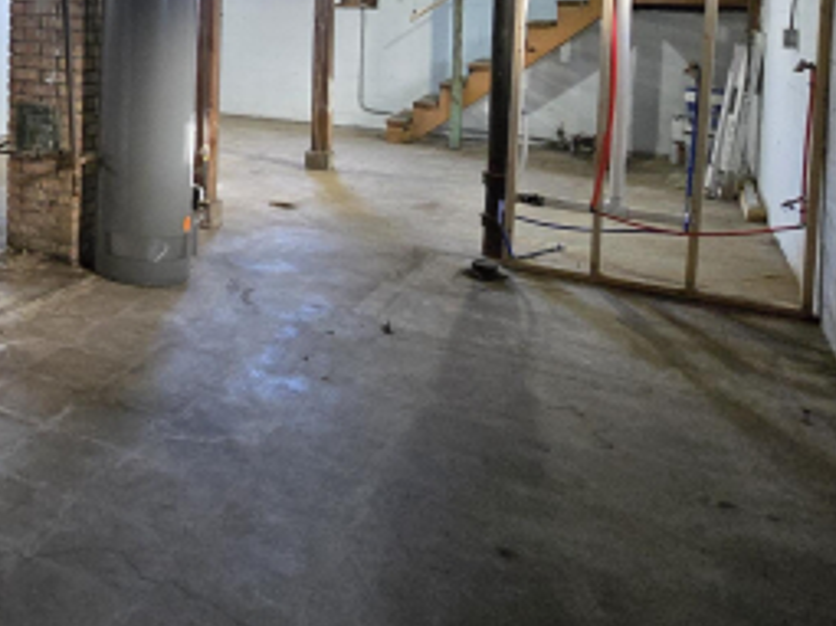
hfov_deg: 44.3
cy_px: 39
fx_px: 821
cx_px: -34
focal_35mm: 34
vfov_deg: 38.3
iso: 1600
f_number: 2.2
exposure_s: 1/60
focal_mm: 2.2
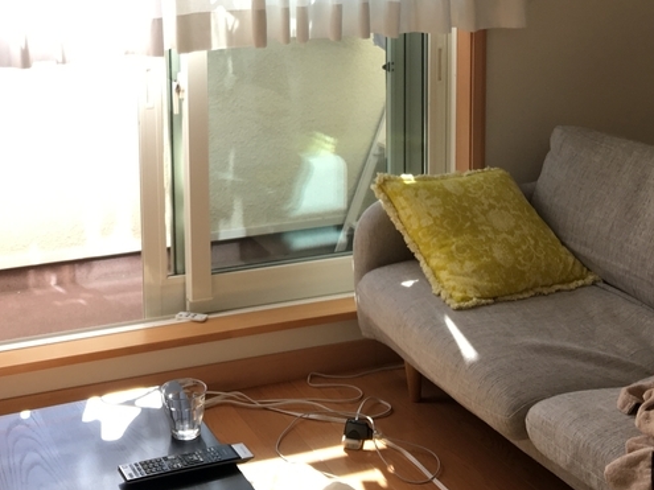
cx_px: 203
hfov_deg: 31.9
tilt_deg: -5.8
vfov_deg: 23.6
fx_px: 1133
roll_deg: +0.1
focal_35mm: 60
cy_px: 29
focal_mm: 4.15
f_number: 2.2
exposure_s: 1/120
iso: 25
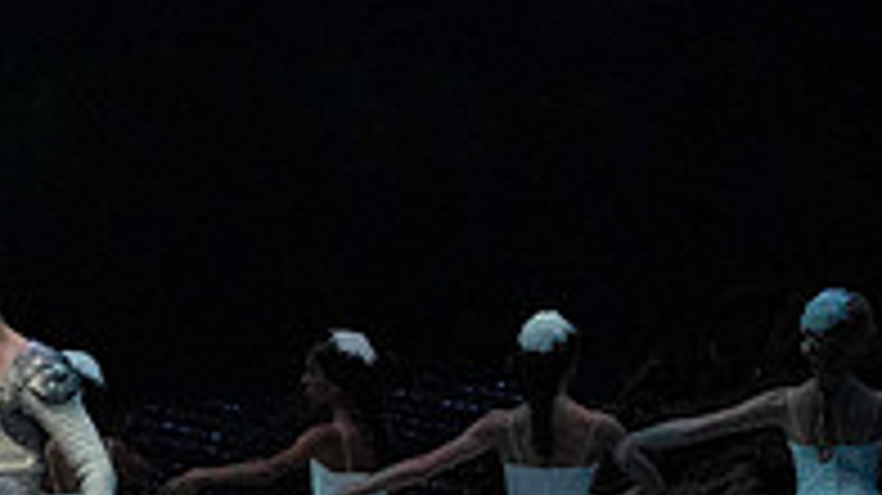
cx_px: -99
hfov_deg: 5.0
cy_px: 439
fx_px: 10144
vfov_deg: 2.8
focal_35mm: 434
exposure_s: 1/400
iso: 25600
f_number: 5
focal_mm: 140
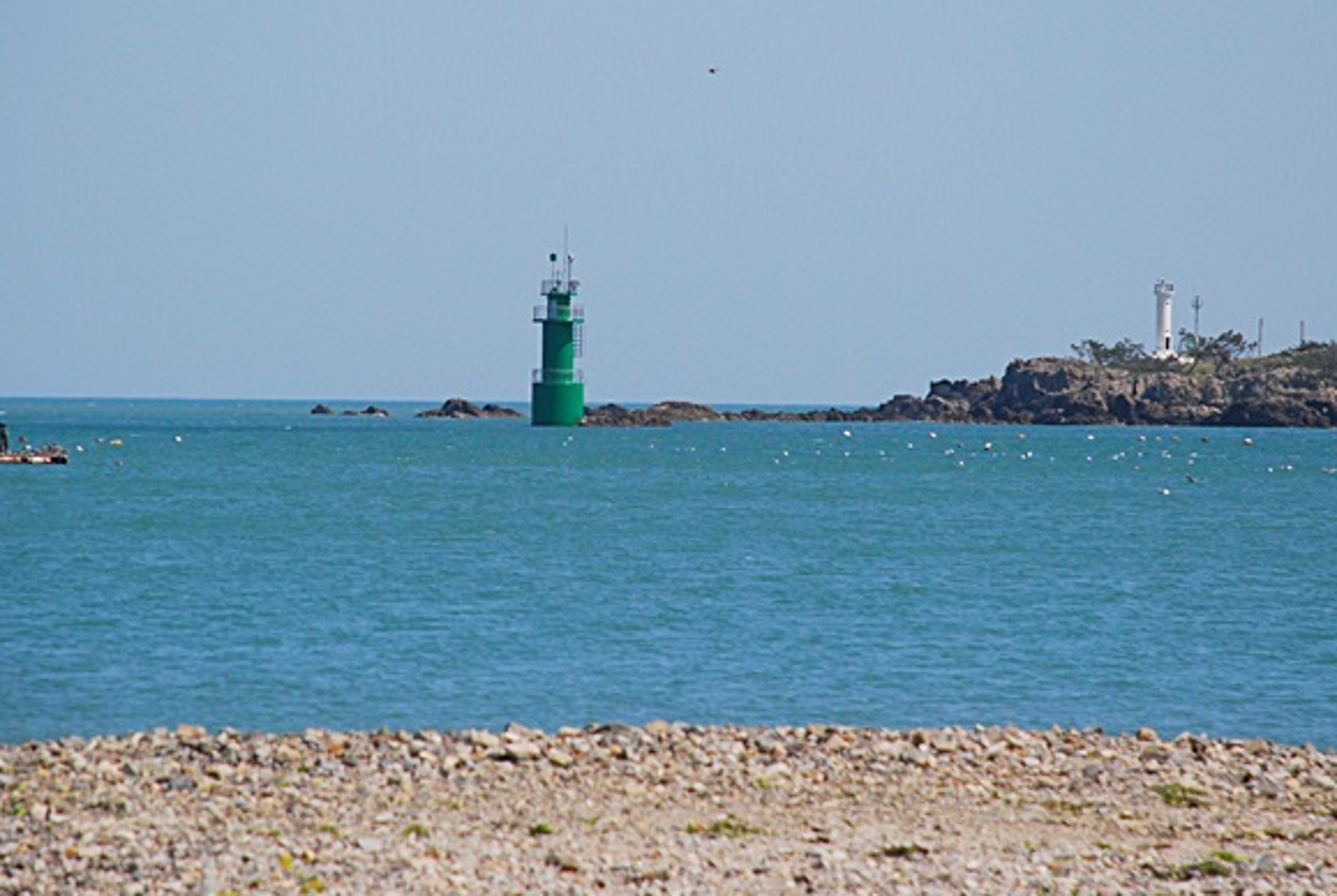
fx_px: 10403
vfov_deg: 4.9
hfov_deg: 7.4
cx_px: 672
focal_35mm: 280
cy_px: 321
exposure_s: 1/2000
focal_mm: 135
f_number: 6.3
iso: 400
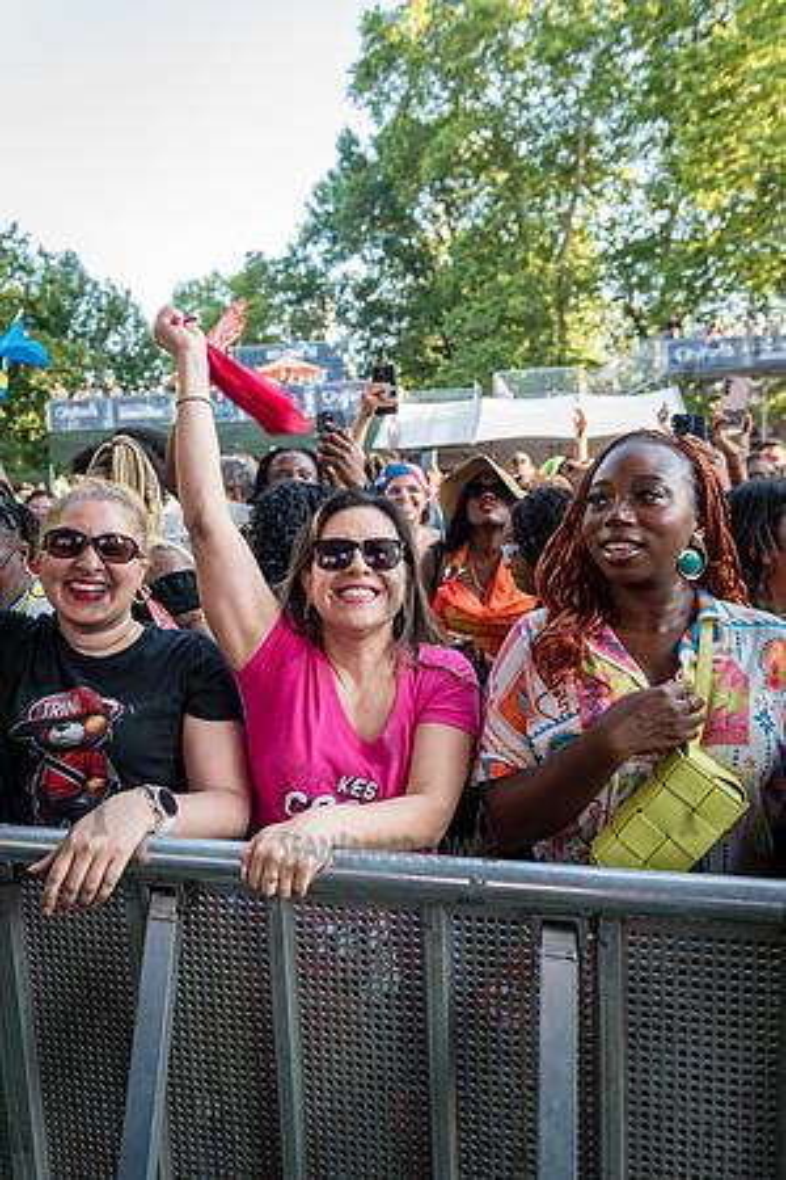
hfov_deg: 49.6
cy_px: 590
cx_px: 393
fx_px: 851
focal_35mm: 26
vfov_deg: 69.4
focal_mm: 26
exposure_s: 1/200
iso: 400
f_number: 3.5
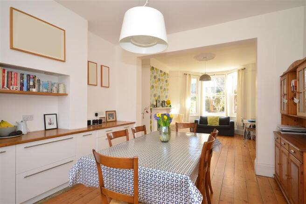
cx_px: 153
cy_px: 102
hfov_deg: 85.4
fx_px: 166
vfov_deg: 63.2
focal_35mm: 20
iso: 400
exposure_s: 1/40
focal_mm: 13
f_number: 5.6
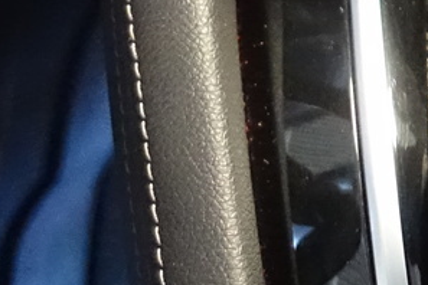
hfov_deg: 13.6
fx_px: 1557
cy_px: -49
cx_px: 820
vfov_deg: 10.3
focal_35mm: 131
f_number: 1.8
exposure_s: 1/60
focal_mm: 8.8
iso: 3200
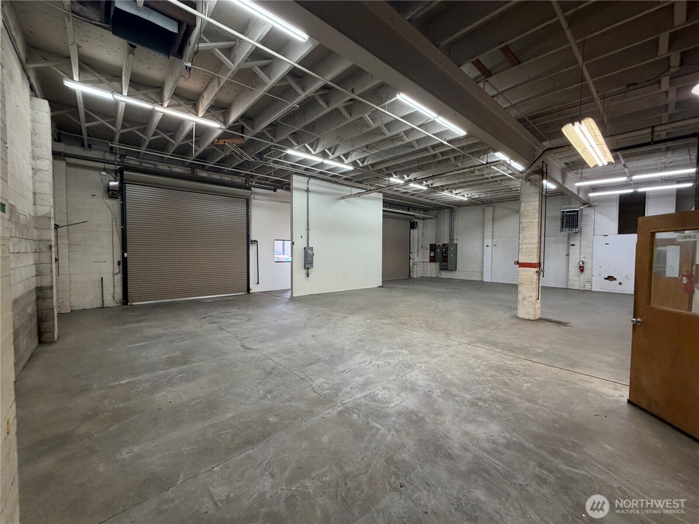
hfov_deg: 102.1
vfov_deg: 85.7
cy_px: 262
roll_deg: +0.3
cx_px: 350
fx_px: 283
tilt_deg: -1.5
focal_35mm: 14
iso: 250
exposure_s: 1/60
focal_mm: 2.22
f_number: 2.2
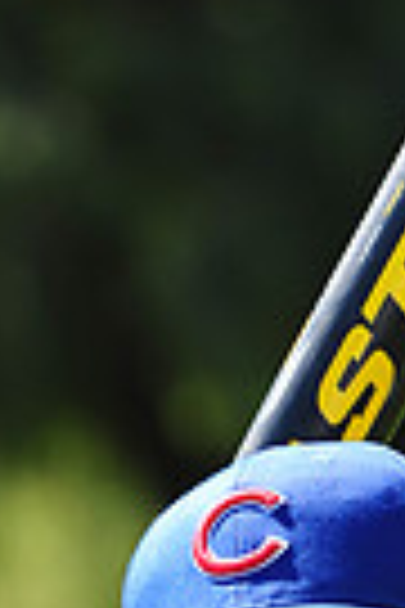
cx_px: 315
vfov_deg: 3.1
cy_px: 896
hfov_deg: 2.1
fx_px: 11238
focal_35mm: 666
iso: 200
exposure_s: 1/400
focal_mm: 155
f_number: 5.6
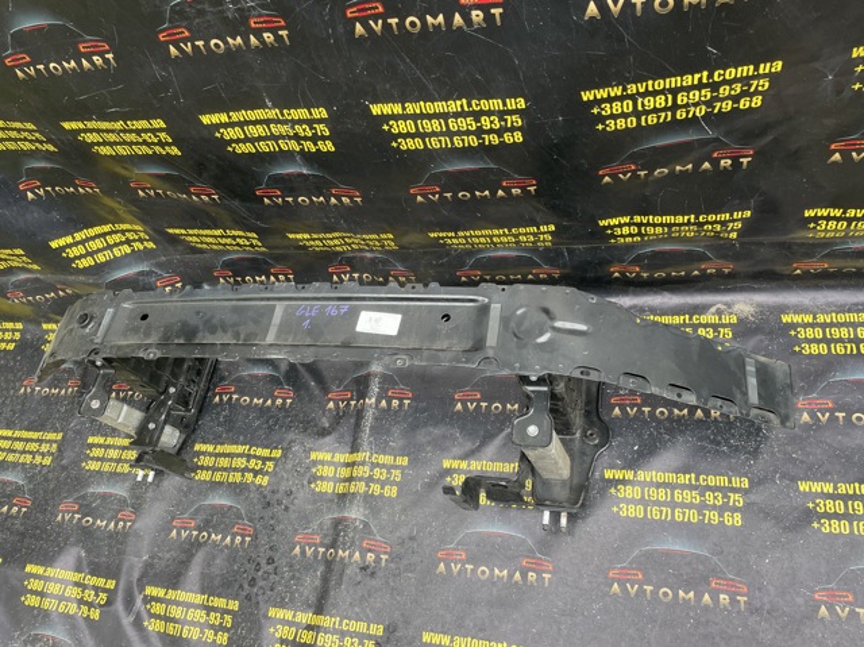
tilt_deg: -54.0
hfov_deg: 67.3
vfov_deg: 53.0
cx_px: 432
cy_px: 324
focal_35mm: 26
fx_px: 648
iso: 32
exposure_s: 1/215
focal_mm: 4.2
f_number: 1.6
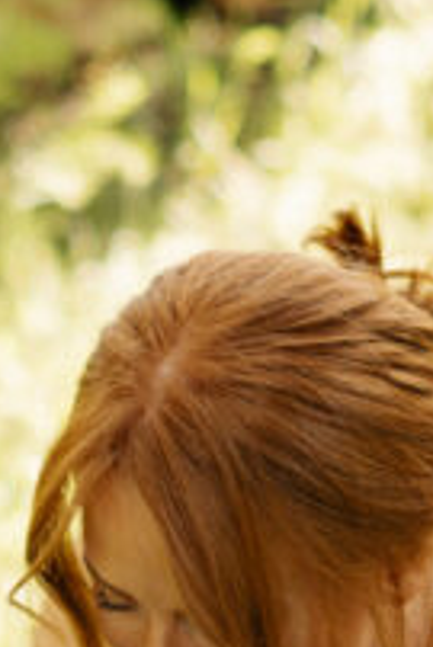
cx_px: 130
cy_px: 865
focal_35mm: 253
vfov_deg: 8.0
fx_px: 4556
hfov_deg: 5.4
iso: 250
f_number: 2
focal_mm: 50
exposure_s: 1/1600
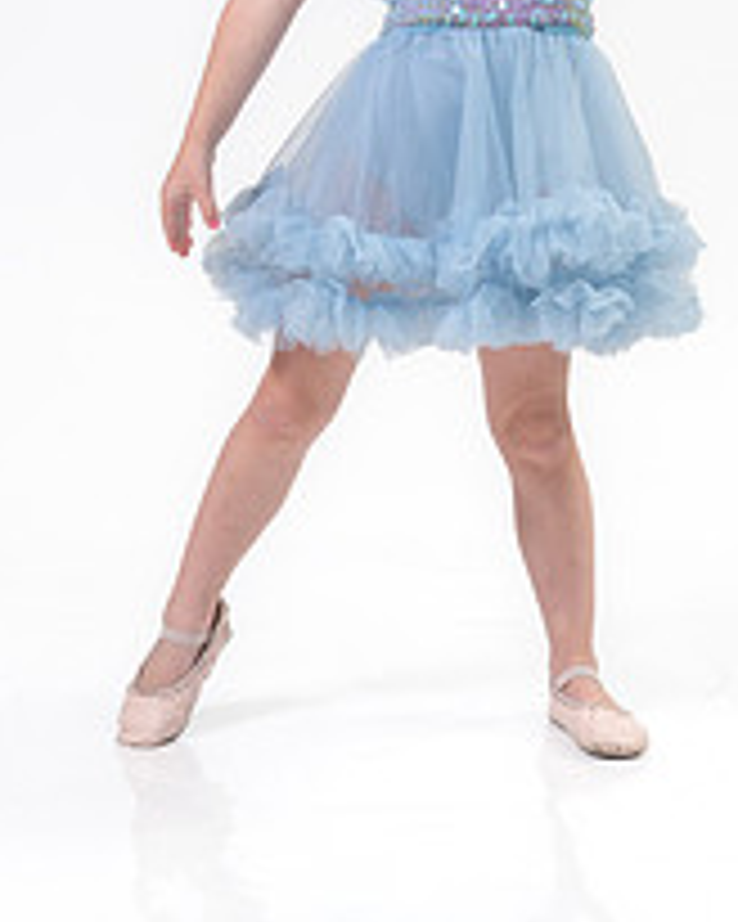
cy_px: -4
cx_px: 446
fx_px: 2921
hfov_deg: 14.4
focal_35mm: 107
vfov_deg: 17.5
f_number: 8
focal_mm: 52
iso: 320
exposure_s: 1/125
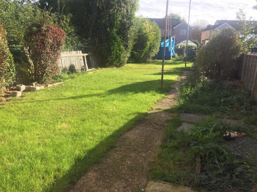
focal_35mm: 29
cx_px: 128
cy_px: 96
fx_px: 215
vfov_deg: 48.2
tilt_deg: -11.9
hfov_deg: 61.7
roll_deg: -1.6
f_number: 2.2
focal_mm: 4.15
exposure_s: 1/638
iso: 32
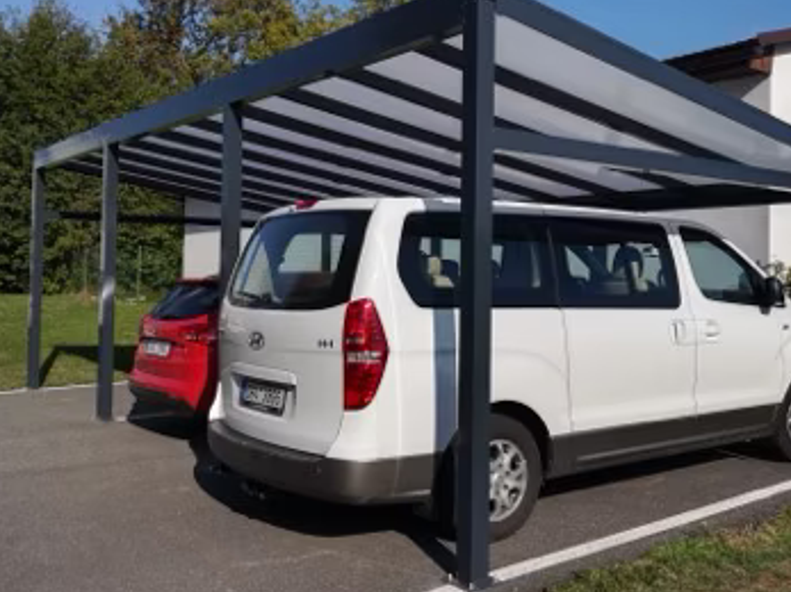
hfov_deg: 51.1
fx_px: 822
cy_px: 250
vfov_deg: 39.5
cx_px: 467
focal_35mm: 36
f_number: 2.2
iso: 50
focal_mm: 3.83
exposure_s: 1/1325
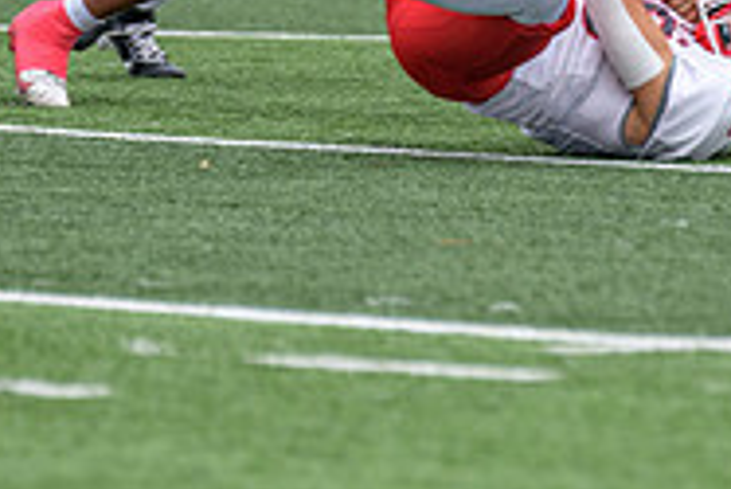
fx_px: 18898
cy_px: -100
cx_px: 481
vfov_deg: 1.5
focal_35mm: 930
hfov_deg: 2.2
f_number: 3.5
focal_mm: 300
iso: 500
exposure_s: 1/1000
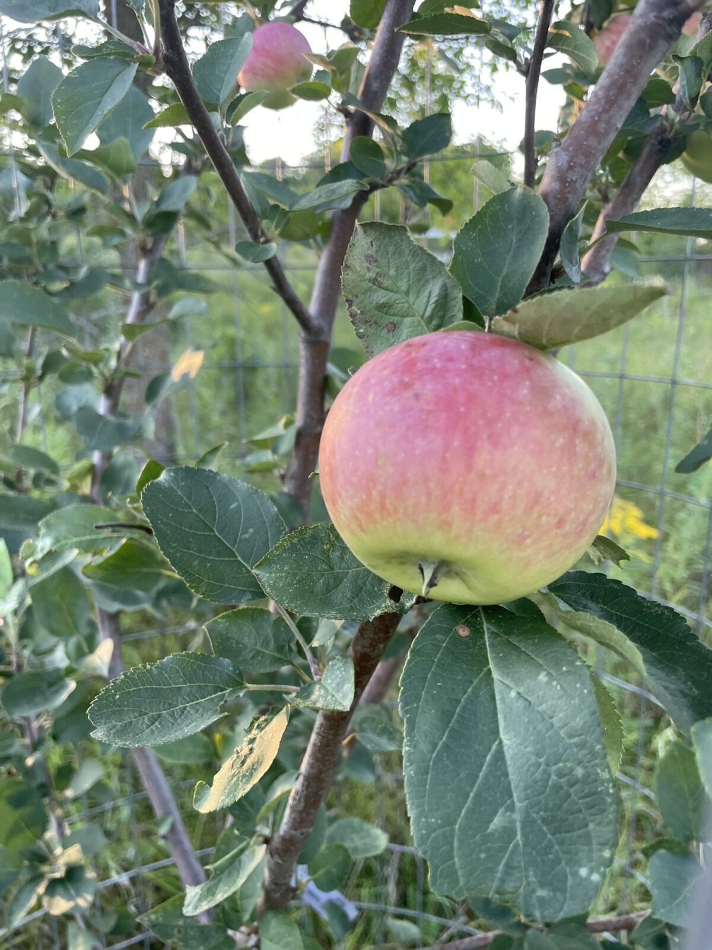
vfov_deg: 67.3
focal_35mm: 26
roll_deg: -0.6
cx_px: 356
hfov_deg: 53.1
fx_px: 713
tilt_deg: -17.7
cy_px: 475
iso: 80
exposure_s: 1/121
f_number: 1.6
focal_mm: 4.2
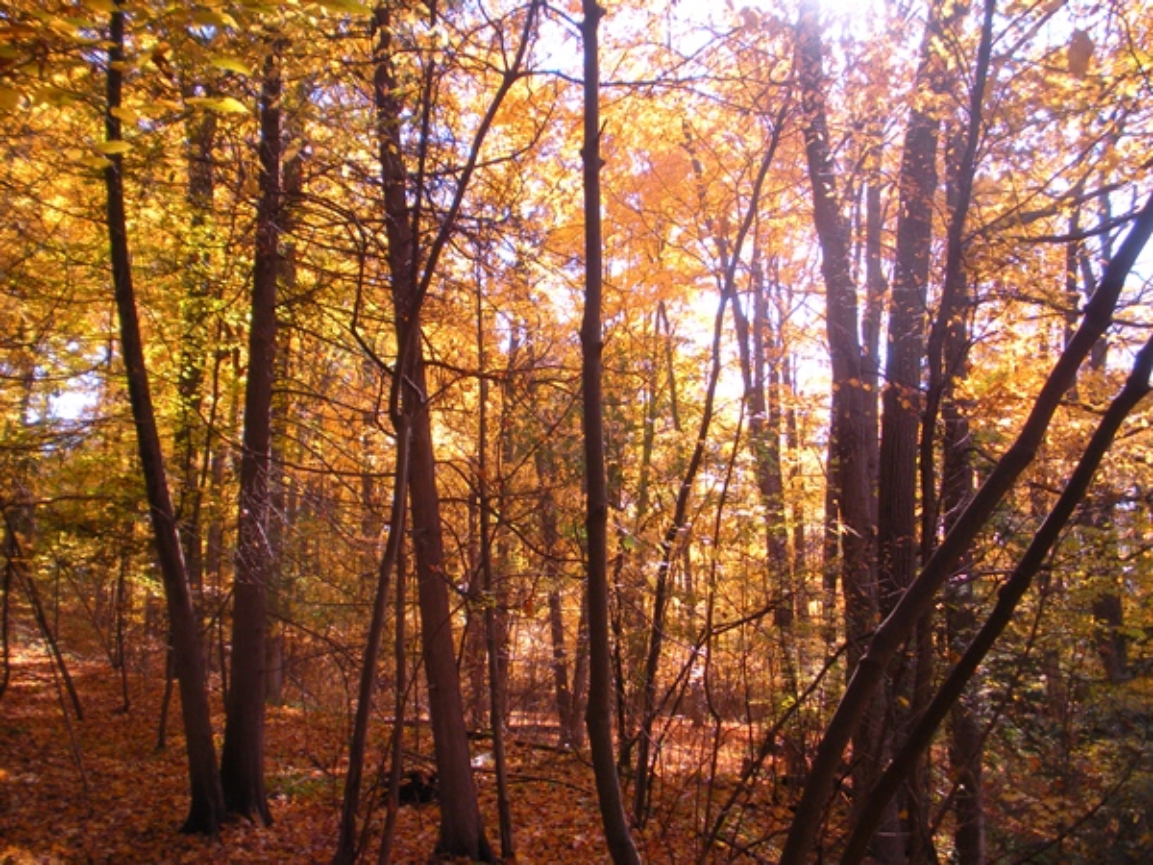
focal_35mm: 36
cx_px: 576
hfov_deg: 51.4
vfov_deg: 39.7
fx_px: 1199
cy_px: 432
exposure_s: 1/120
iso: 89
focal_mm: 6.3
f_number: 3.5
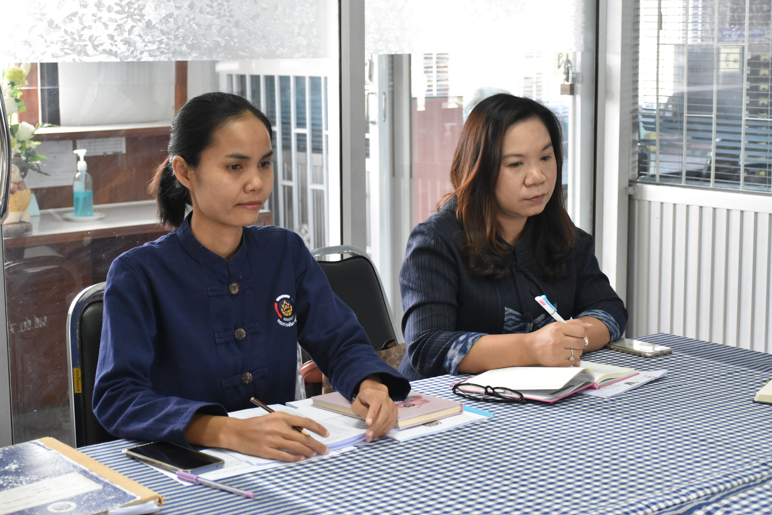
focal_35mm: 63
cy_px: 258
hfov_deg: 31.9
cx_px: 386
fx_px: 1351
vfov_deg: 21.6
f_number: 4.5
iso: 2000
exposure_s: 1/80
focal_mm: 42
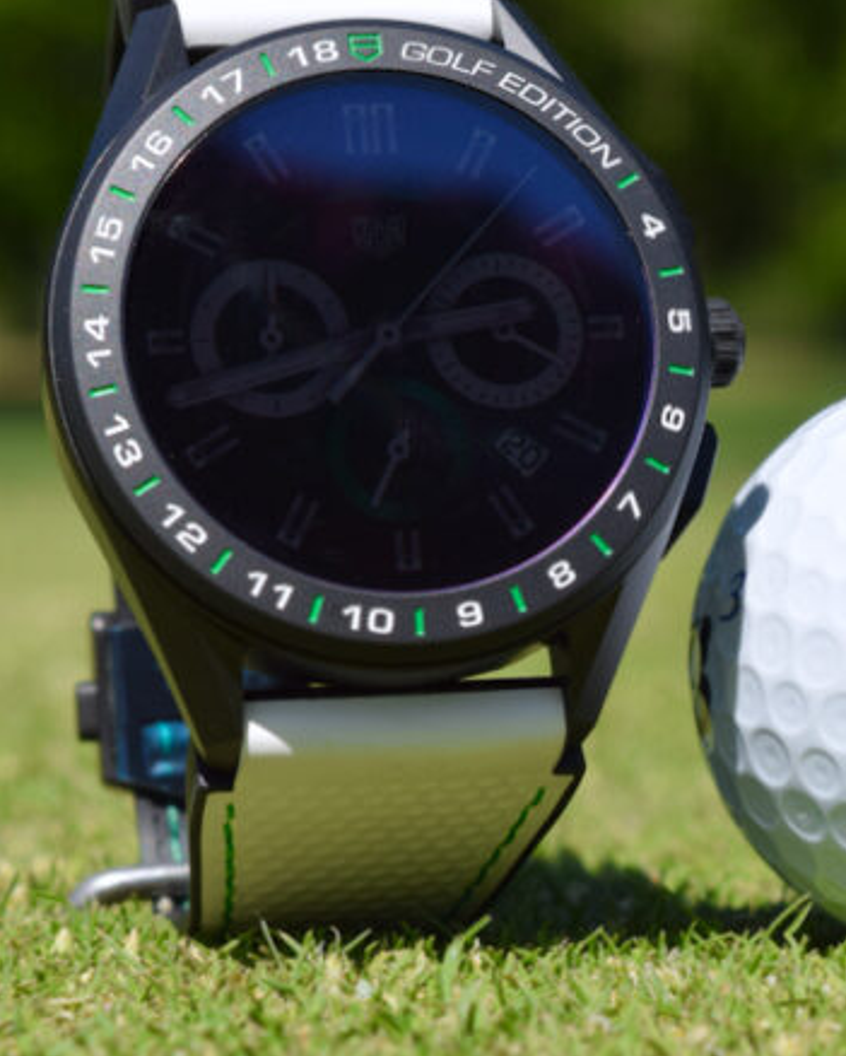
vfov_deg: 13.3
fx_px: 4530
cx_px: 619
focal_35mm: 145
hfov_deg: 10.7
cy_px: 462
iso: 200
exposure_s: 1/500
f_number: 11
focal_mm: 55
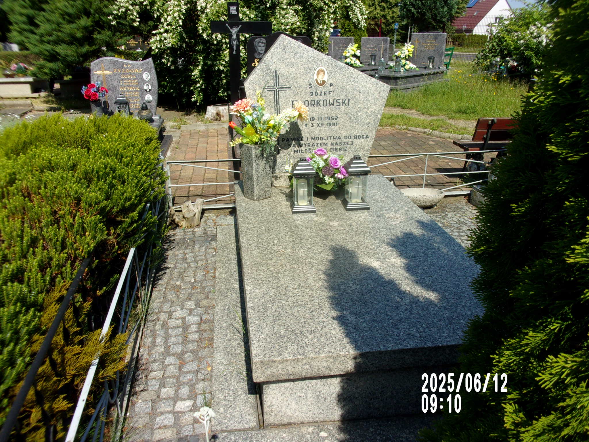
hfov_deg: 63.4
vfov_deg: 49.7
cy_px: 221
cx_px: 294
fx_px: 476
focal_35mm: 28
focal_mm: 5.1
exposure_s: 1/85
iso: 80
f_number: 10.8
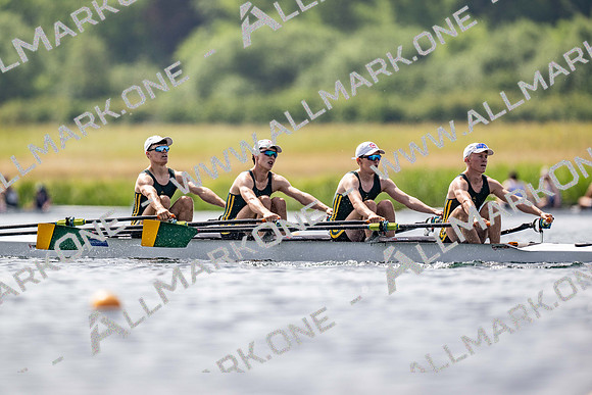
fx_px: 9869
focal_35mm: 600
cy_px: 198
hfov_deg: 3.4
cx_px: 296
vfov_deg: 2.3
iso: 160
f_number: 4
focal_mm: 600
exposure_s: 1/2500
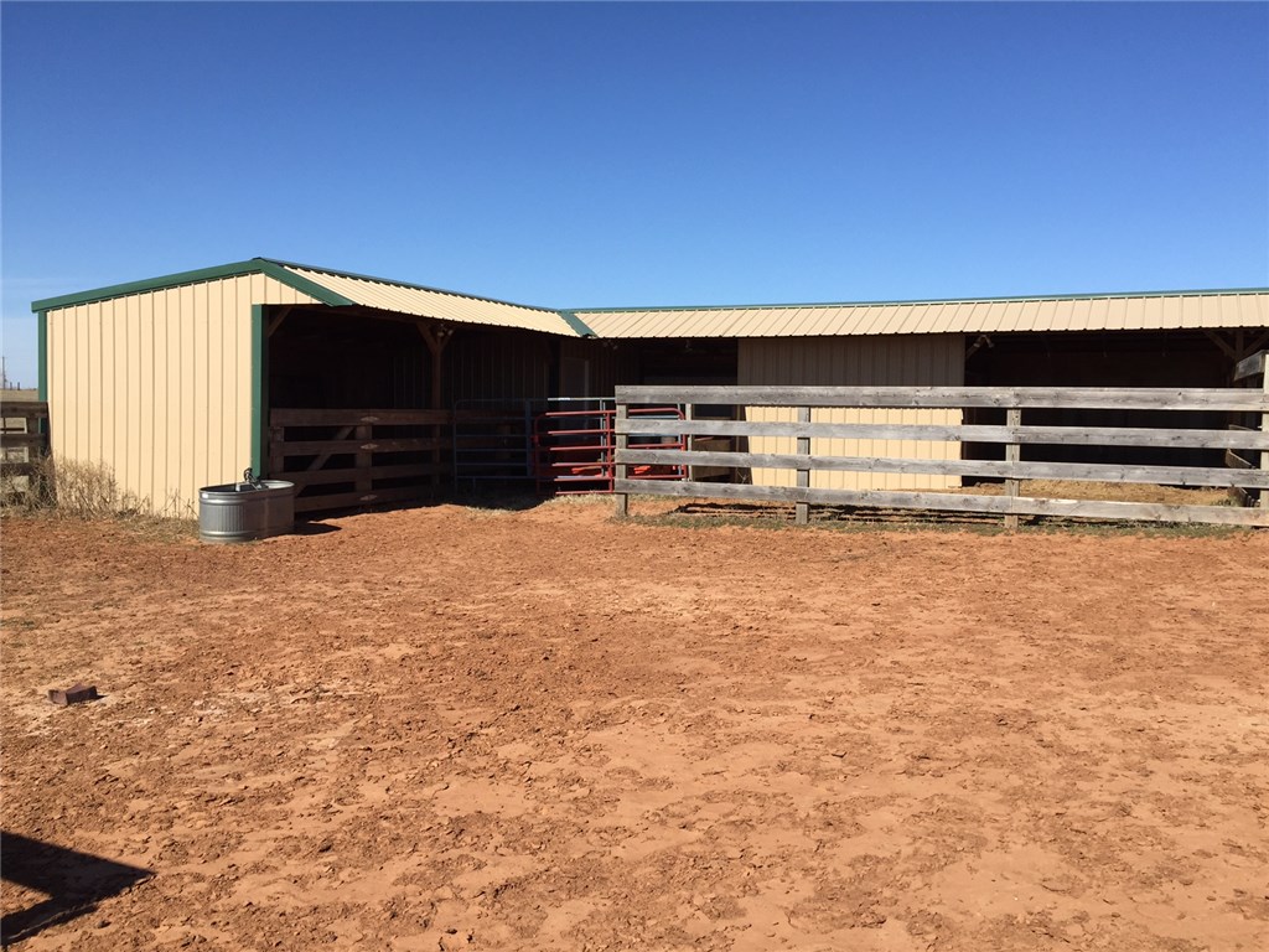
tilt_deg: -4.5
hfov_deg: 61.7
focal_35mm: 29
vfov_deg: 48.2
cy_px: 476
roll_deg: -1.1
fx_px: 1063
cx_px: 634
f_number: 2.2
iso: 32
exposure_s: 1/2475
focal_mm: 4.15
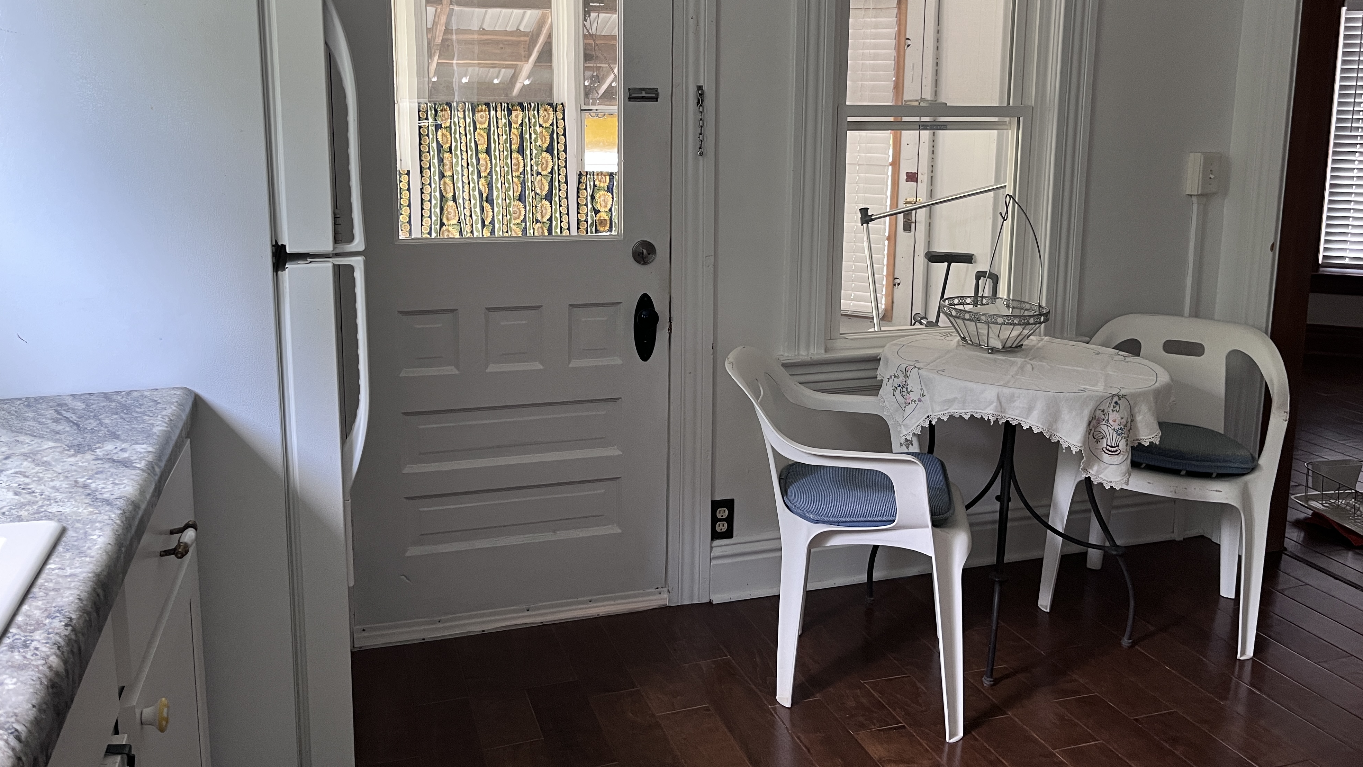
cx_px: 685
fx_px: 1048
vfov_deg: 39.9
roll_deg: -0.7
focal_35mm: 29
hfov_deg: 66.1
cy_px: 284
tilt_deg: -9.0
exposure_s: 1/60
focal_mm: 5.1
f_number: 1.6
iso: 160
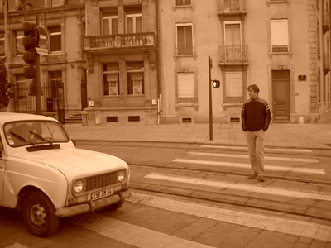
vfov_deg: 40.7
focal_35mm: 35
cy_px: 124
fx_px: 335
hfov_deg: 52.6
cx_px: 166
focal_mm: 5.8
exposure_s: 1/200
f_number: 2.6
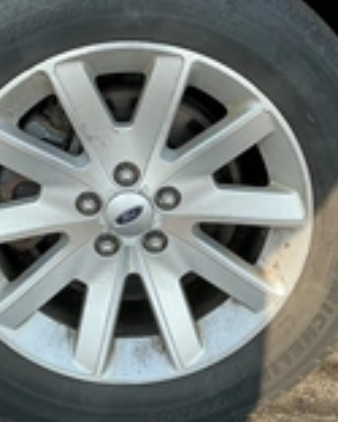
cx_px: 149
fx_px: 874
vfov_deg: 27.0
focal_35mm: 70
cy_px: 154
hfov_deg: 21.9
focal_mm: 3
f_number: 1.8
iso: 25
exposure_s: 1/486
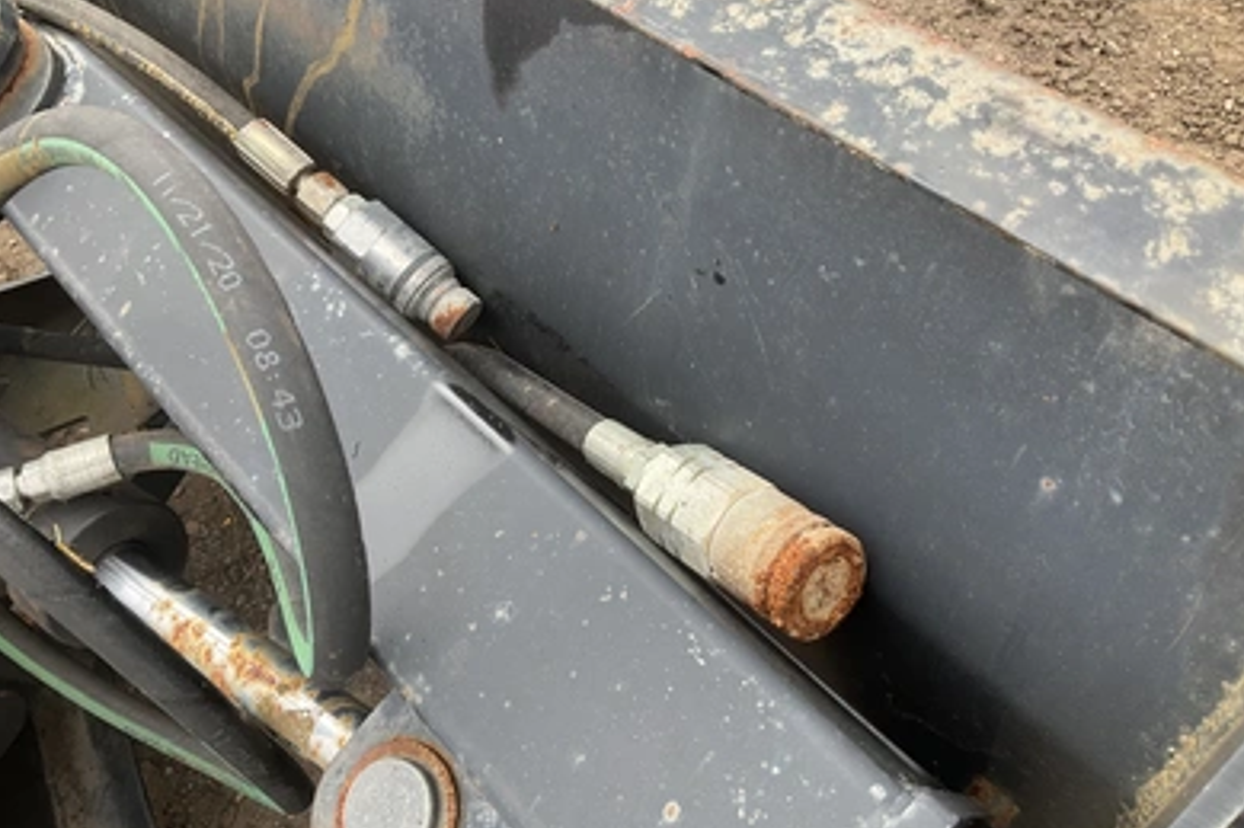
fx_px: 1071
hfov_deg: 60.3
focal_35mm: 31
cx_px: 608
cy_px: 371
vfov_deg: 42.2
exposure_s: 1/240
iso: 25
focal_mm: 3
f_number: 1.8
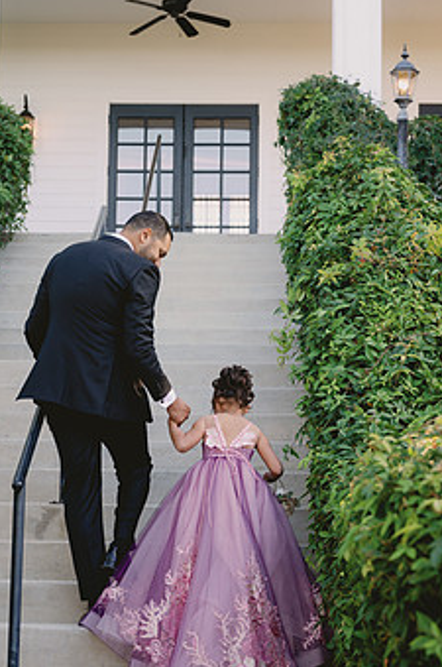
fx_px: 1422
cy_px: 403
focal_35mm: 77
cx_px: 209
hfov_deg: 17.7
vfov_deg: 26.3
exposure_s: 1/125
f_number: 3.5
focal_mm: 58
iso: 100
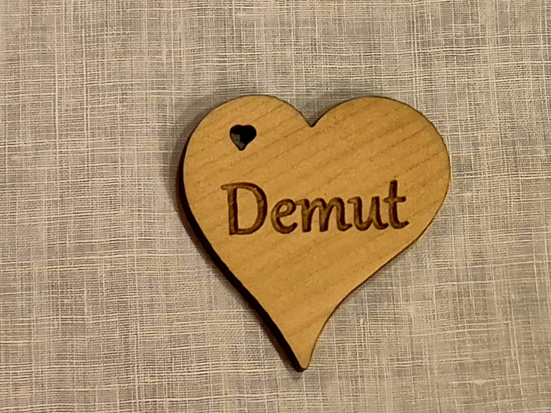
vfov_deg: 54.8
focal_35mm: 25
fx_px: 398
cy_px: 195
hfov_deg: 69.3
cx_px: 296
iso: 1250
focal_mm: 5.4
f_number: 1.8
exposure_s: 1/100
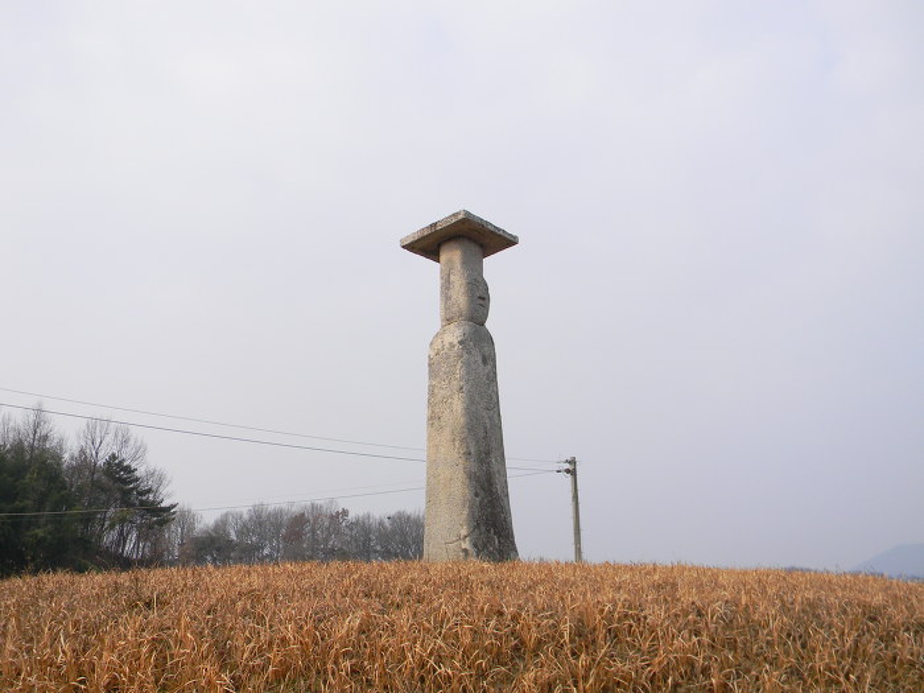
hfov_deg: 51.4
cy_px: 346
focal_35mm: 36
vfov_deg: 39.7
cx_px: 462
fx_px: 961
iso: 80
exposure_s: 1/510
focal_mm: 6.4
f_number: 3.7
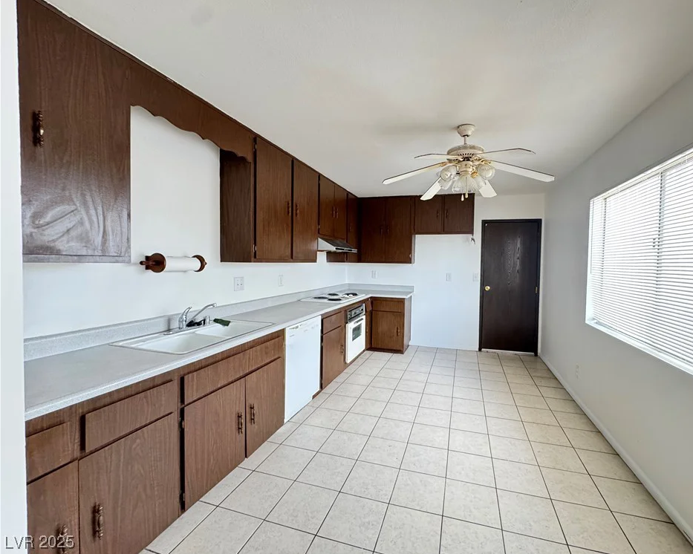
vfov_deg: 84.0
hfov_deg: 96.5
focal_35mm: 15
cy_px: 273
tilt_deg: -1.7
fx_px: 308
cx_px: 380
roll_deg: -0.7
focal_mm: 2.22
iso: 400
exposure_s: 1/60
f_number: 2.2
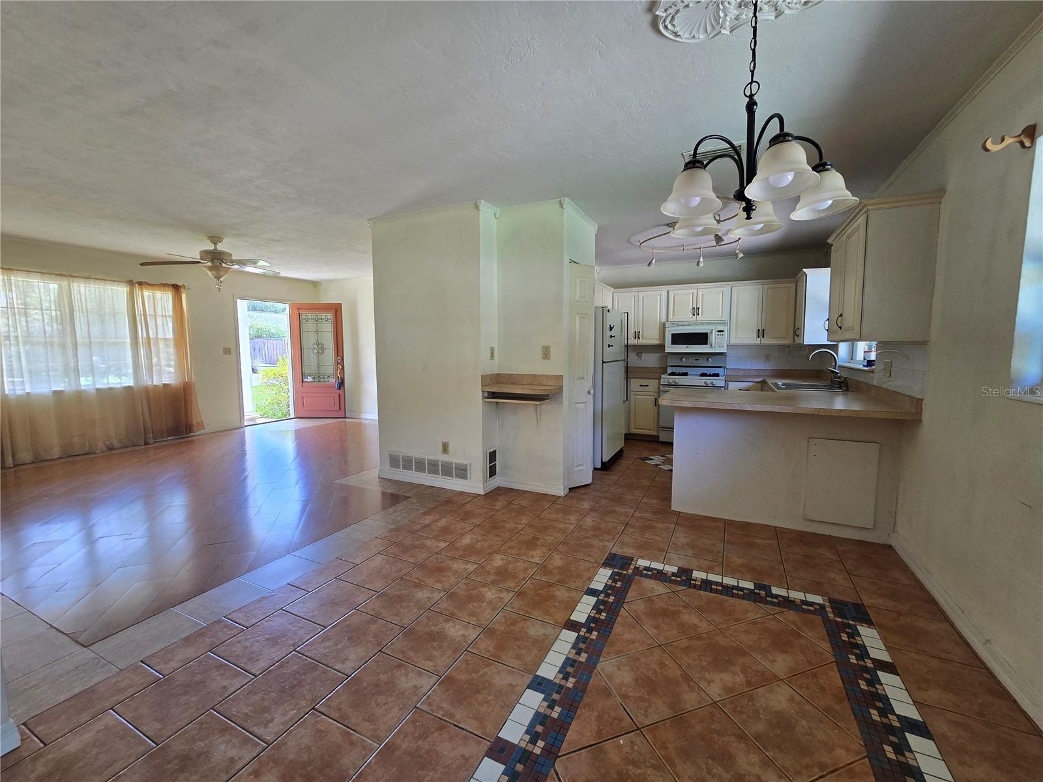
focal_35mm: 13
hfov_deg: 106.2
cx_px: 522
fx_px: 392
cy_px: 391
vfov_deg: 89.9
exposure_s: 1/60
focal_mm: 2.2
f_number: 2.2
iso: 64
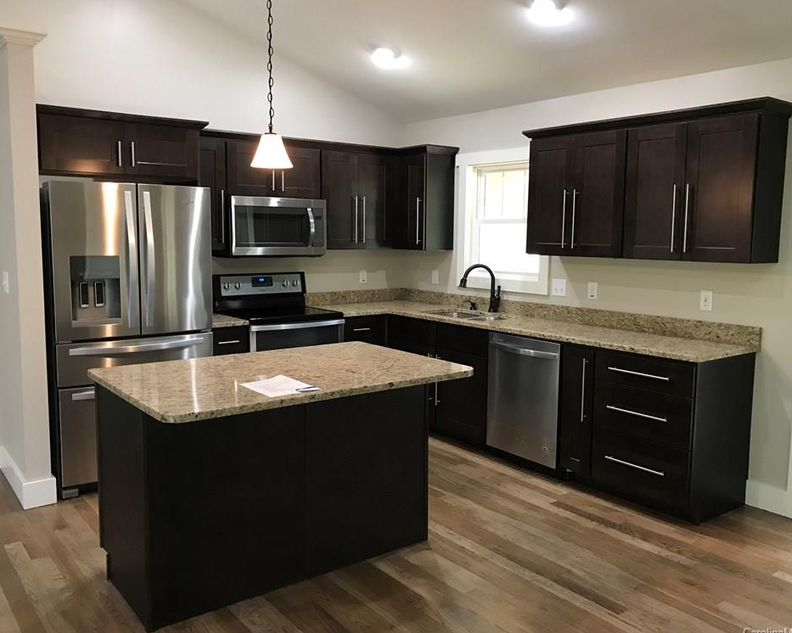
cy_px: 315
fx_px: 703
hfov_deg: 58.8
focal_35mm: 30
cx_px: 406
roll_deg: -0.4
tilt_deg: -5.9
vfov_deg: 48.5
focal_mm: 3.99
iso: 50
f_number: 1.8
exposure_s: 1/15
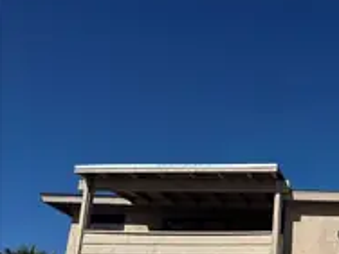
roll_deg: -2.0
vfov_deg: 27.0
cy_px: 254
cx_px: 355
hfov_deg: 33.6
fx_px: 499
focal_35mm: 51
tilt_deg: +14.1
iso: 80
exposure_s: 1/12346
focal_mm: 6.76
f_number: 1.78
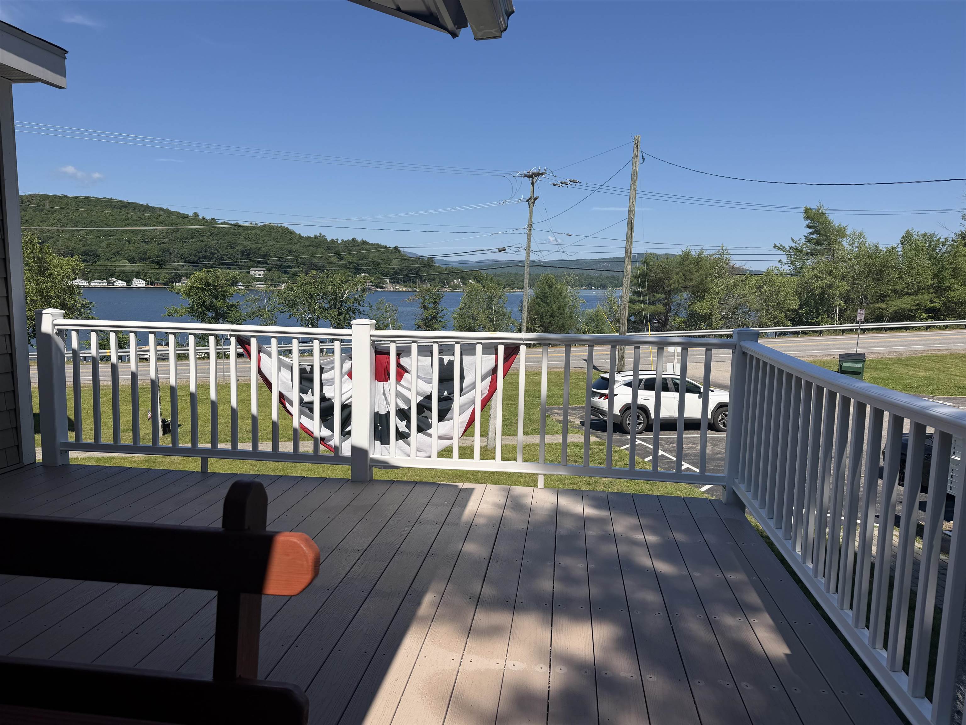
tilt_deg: -7.0
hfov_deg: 71.6
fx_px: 670
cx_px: 483
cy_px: 362
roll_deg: -0.7
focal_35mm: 24
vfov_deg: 56.8
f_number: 1.78
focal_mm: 6.76
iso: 80
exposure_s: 1/6173
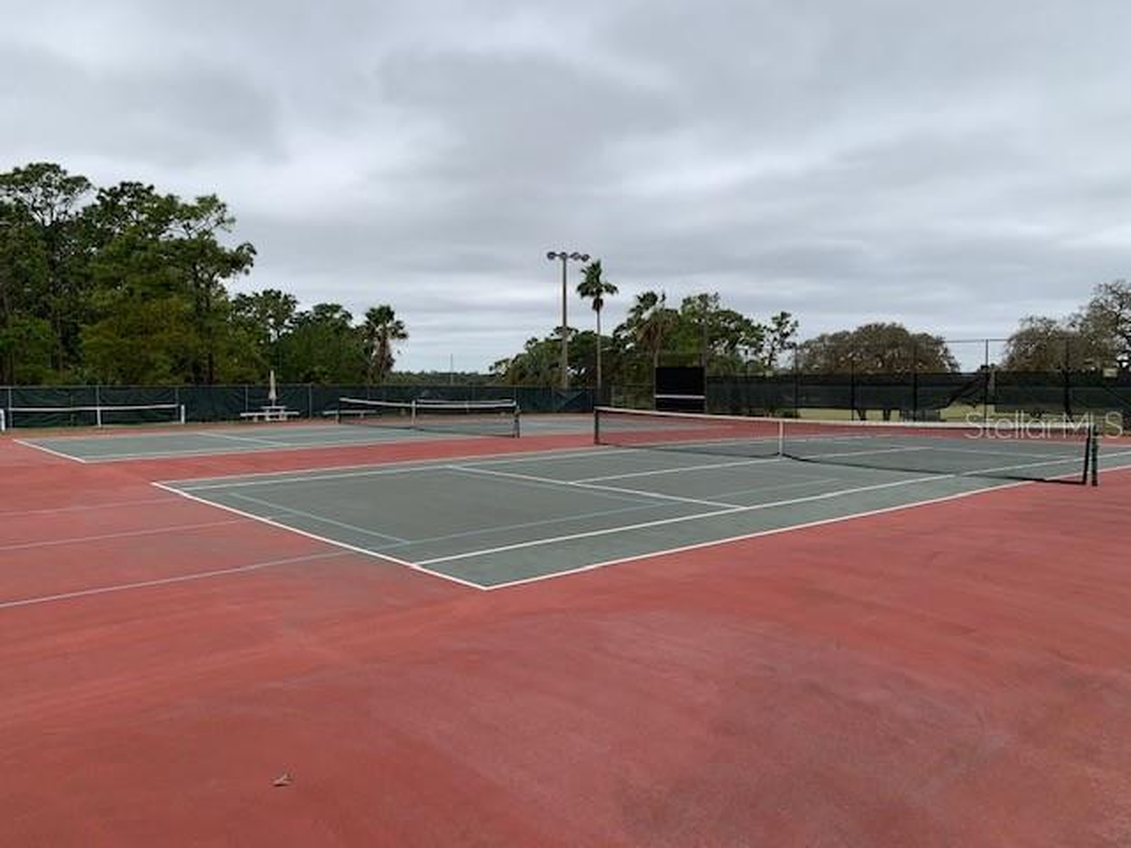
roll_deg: -0.9
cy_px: 424
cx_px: 566
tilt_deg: -0.4
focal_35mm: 26
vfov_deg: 53.1
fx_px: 849
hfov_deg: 67.3
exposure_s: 1/1689
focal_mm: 4.25
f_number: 1.8
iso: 25
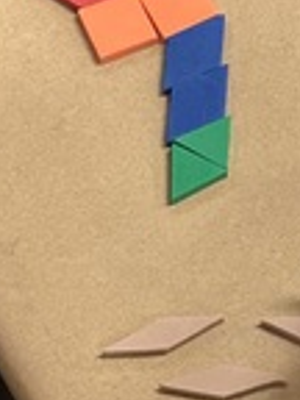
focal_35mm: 171
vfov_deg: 11.6
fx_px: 1976
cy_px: 236
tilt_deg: -64.1
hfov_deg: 8.7
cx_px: 228
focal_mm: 6.86
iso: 125
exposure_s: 1/120
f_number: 1.78
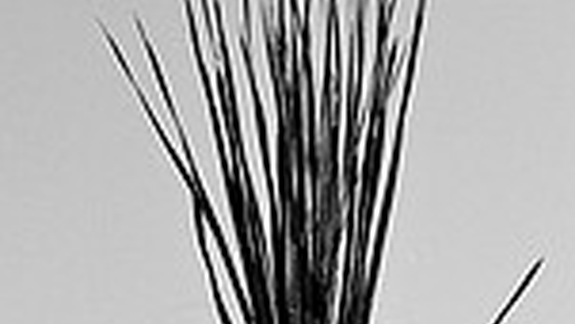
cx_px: 198
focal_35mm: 493
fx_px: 7511
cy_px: 633
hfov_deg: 4.4
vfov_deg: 2.5
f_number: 8
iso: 200
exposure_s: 1/750
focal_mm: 105
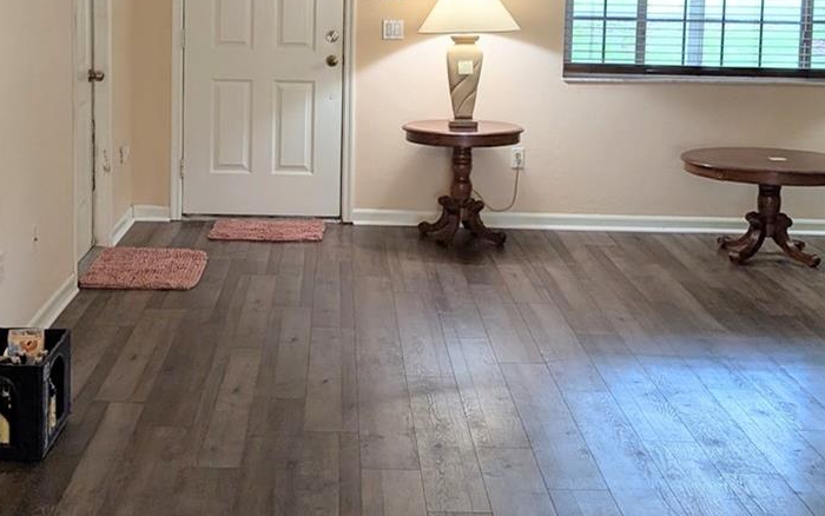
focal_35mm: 58
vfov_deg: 22.0
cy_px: 92
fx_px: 1304
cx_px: 319
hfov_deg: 34.9
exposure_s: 1/120
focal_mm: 6.9
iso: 140
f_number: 1.68
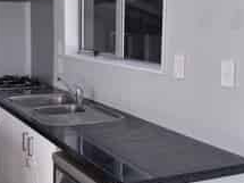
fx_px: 437
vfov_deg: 23.5
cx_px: 92
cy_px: 64
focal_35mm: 62
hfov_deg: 31.1
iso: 64
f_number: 1.8
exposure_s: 1/100
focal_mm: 4
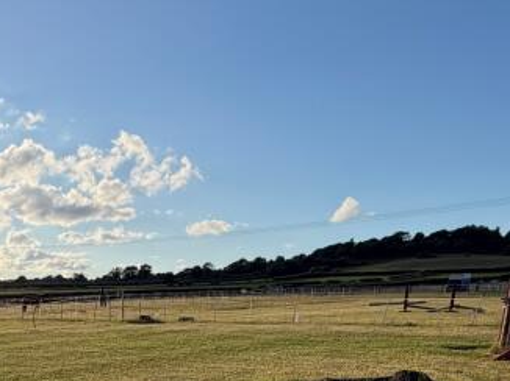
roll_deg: +0.1
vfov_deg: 28.1
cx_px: 36
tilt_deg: -14.1
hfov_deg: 39.4
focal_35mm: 44
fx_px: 648
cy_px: 472
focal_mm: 2.22
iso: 25
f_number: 2.2
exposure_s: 1/876
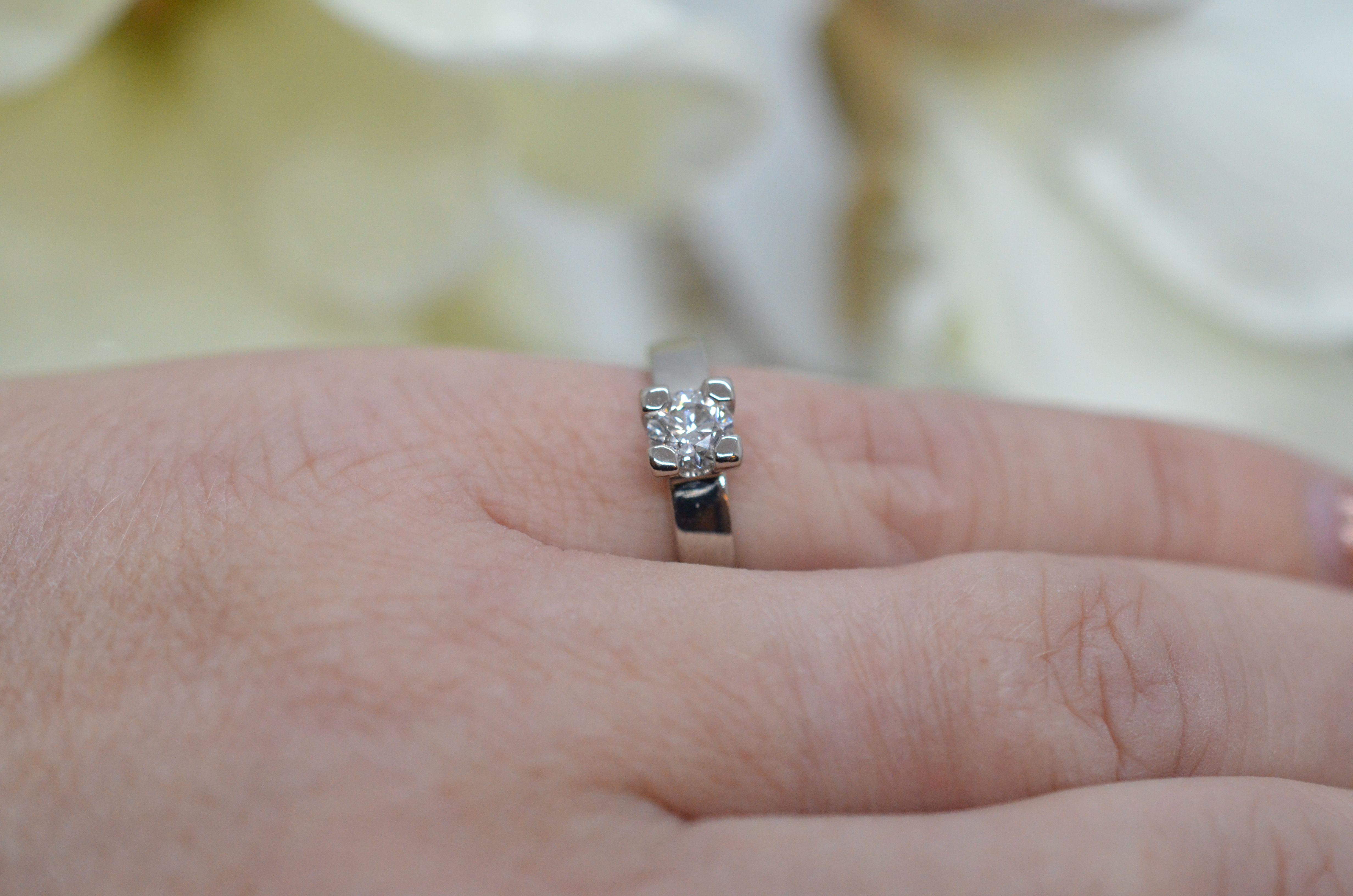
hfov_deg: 33.5
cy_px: 448
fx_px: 2250
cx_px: 676
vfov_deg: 22.5
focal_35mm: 60
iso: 3200
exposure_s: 1/2000
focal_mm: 40
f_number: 5
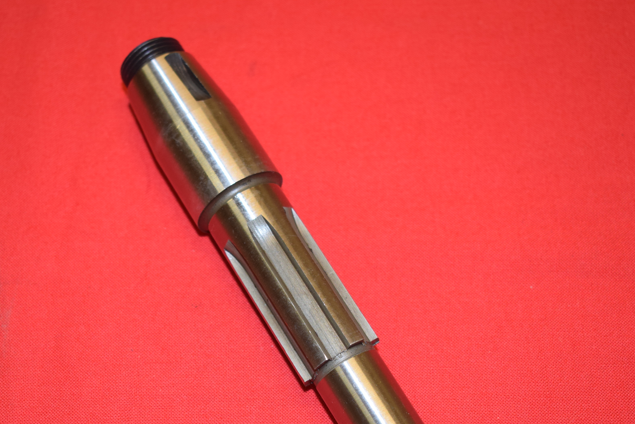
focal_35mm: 64
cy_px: 293
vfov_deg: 21.1
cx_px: 272
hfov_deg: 31.4
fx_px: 1129
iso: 500
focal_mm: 30
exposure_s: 1/80
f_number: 5
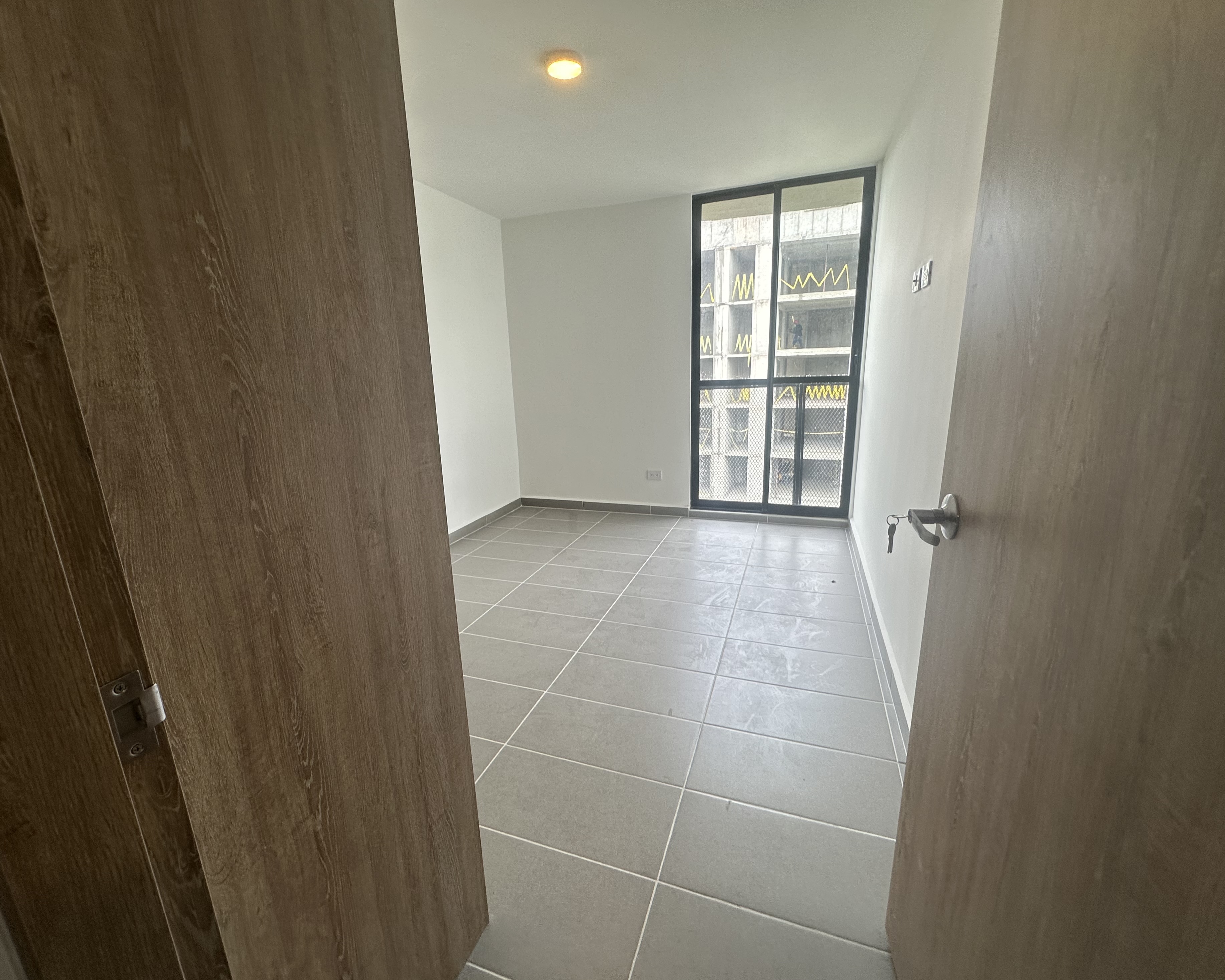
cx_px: 593
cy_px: 502
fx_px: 544
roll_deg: +3.5
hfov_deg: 96.8
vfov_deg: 84.0
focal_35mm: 15
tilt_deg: -11.5
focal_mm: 2.22
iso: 50
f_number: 2.2
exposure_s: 1/99
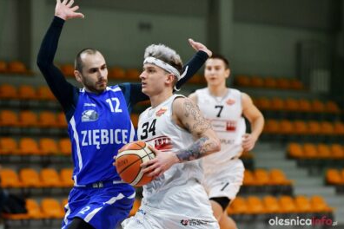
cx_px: 172
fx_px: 1949
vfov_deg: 6.7
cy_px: 115
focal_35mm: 204
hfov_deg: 10.1
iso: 2000
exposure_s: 1/800
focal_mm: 135
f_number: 2.8
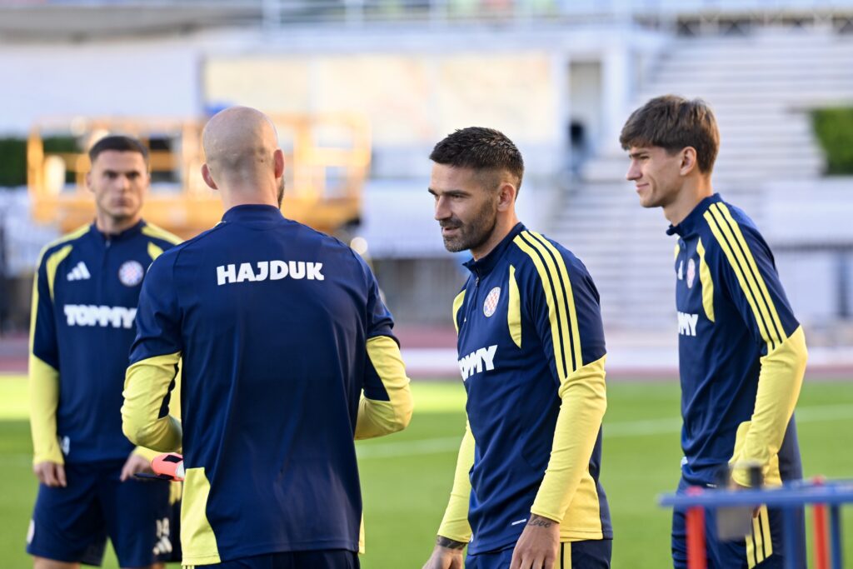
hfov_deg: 10.3
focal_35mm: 200
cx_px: 426
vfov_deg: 6.9
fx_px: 4739
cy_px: 284
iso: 320
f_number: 4
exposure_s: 1/320
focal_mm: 200
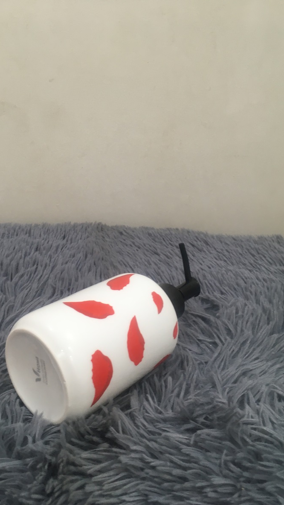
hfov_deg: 36.6
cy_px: 255
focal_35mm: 32
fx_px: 429
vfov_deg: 61.0
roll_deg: -1.5
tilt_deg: -25.3
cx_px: 122
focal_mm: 4.15
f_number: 2.2
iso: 80
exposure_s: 1/33
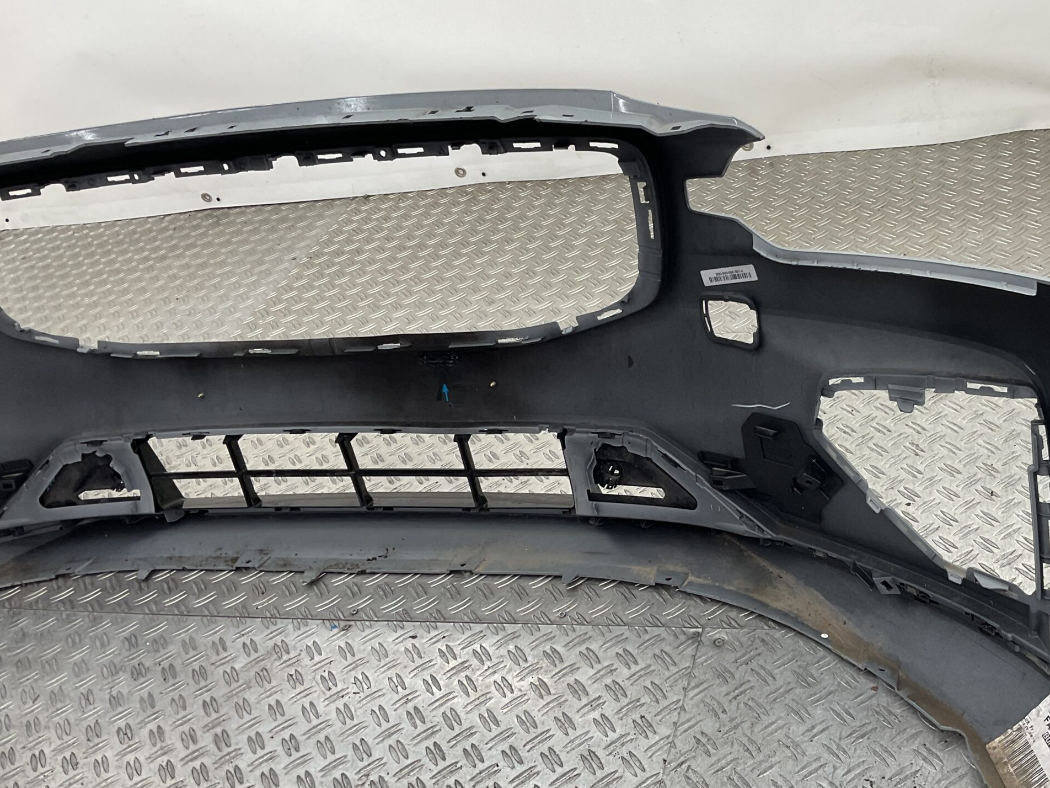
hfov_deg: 47.2
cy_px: 422
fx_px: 1183
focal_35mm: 39
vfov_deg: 36.8
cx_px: 691
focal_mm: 3
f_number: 1.8
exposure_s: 1/100
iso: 32
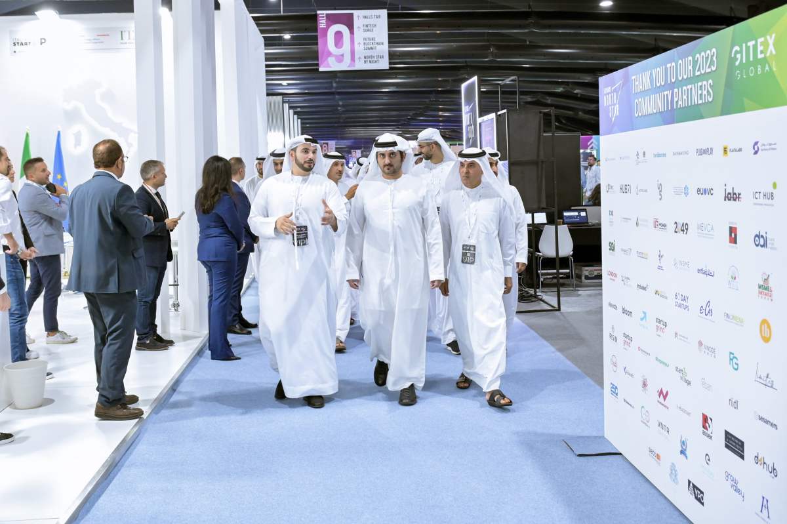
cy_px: 262
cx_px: 394
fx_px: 699
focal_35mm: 32
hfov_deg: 58.7
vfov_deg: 41.1
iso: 3200
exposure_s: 1/200
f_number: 4.5
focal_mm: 32
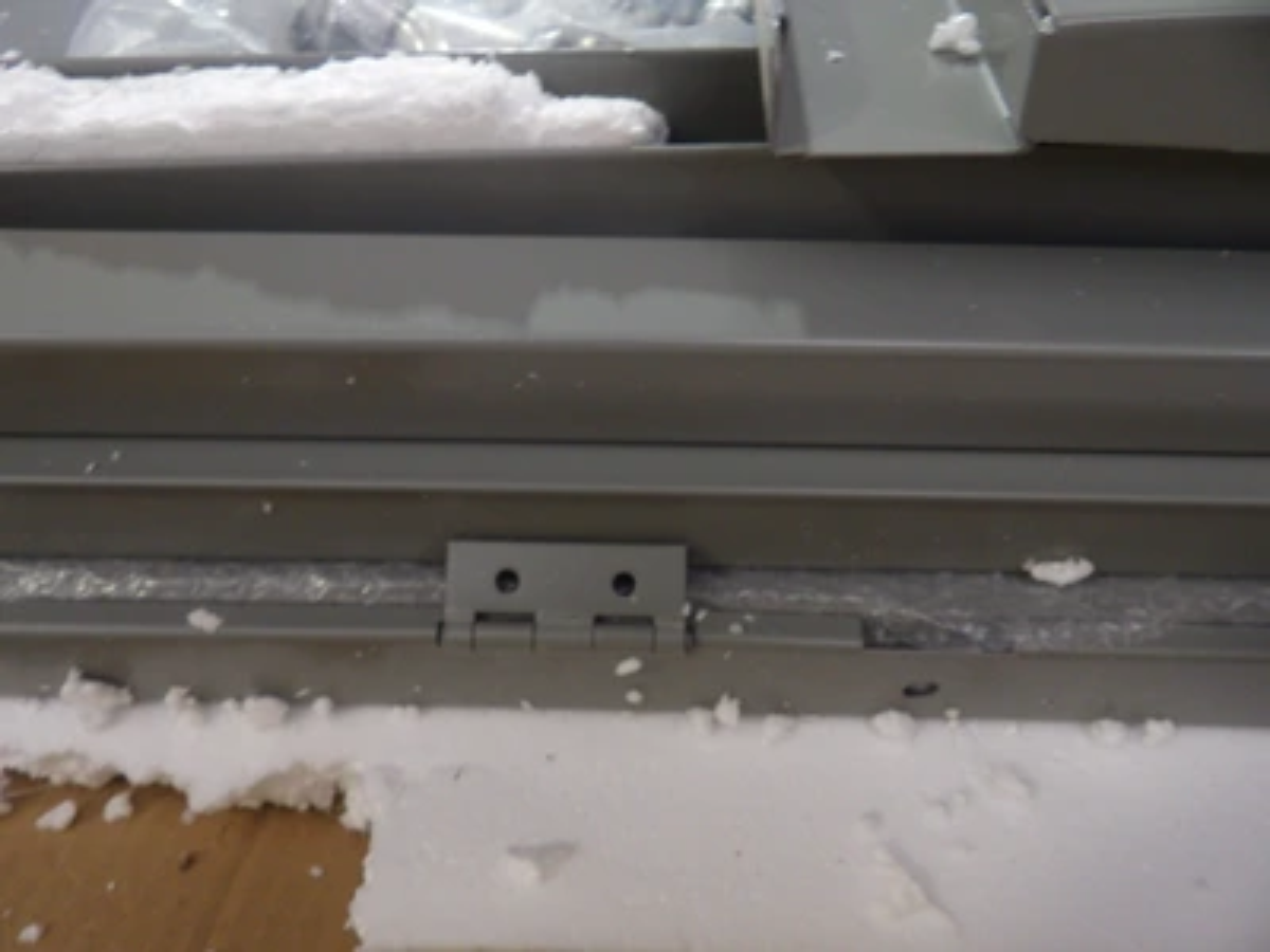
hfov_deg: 71.6
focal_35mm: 24
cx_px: 635
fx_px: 881
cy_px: 476
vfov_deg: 56.8
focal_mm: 4.3
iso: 392
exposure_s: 1/17
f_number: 3.2
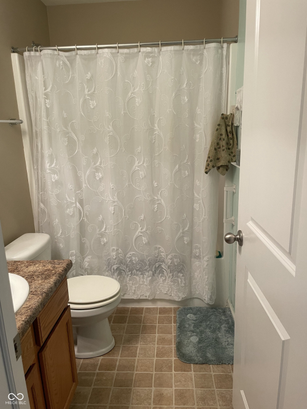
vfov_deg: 67.3
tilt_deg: -12.9
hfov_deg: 53.0
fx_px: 308
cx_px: 154
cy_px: 204
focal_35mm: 26
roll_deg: +2.3
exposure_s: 1/60
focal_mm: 4.2
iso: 125
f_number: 1.6
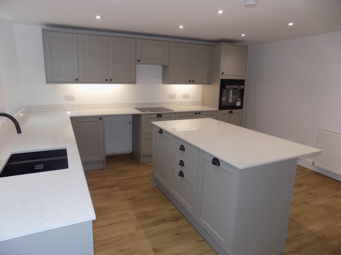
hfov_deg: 73.9
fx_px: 227
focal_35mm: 23
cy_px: 128
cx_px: 170
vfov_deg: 58.9
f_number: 3.1
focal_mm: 4
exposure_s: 1/40
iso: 80
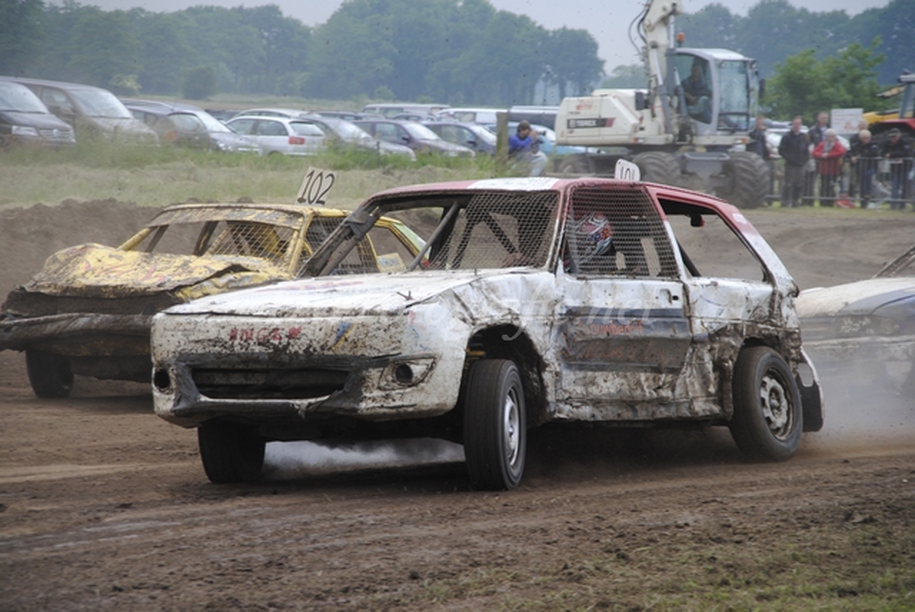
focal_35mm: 188
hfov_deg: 11.0
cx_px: 458
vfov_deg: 7.3
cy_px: 306
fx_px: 4770
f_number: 5.6
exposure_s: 1/500
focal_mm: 125
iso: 360
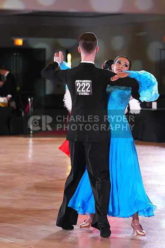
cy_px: 124
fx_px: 1017
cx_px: 82
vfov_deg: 13.9
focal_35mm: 148
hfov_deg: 9.3
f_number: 5
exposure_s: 1/400
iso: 8000
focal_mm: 148
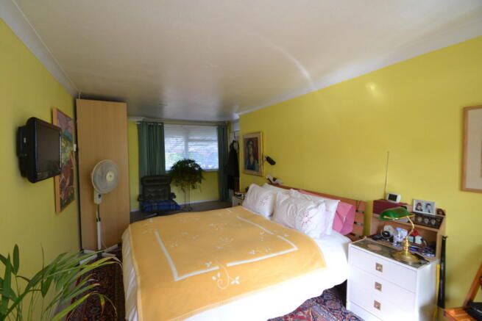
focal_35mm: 15
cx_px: 241
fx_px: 201
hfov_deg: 100.4
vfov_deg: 77.4
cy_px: 160
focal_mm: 10
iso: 400
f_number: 4.5
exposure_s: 1/80
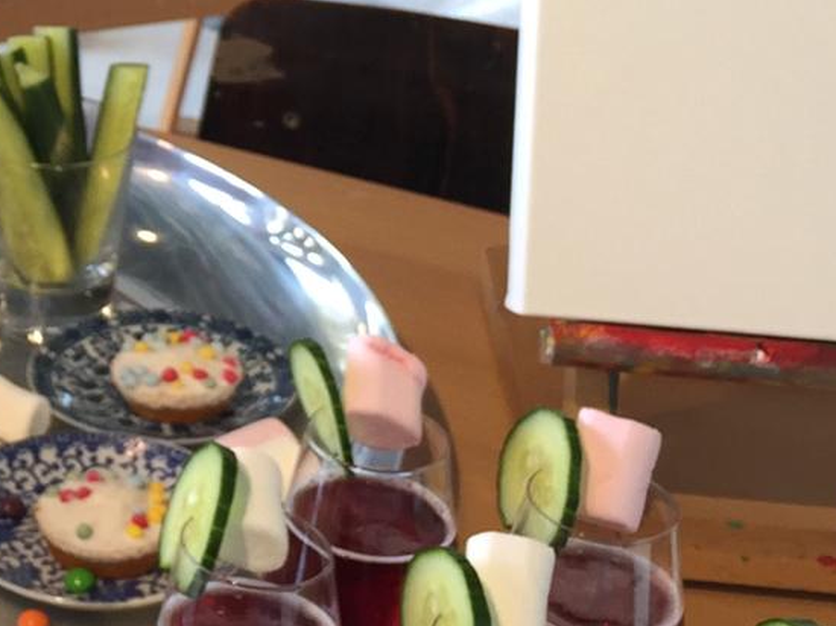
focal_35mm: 108
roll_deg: -3.1
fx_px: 2607
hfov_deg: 17.5
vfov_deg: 13.3
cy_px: -149
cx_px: -120
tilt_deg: -17.1
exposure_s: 1/33
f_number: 2.2
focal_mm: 4.15
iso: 32
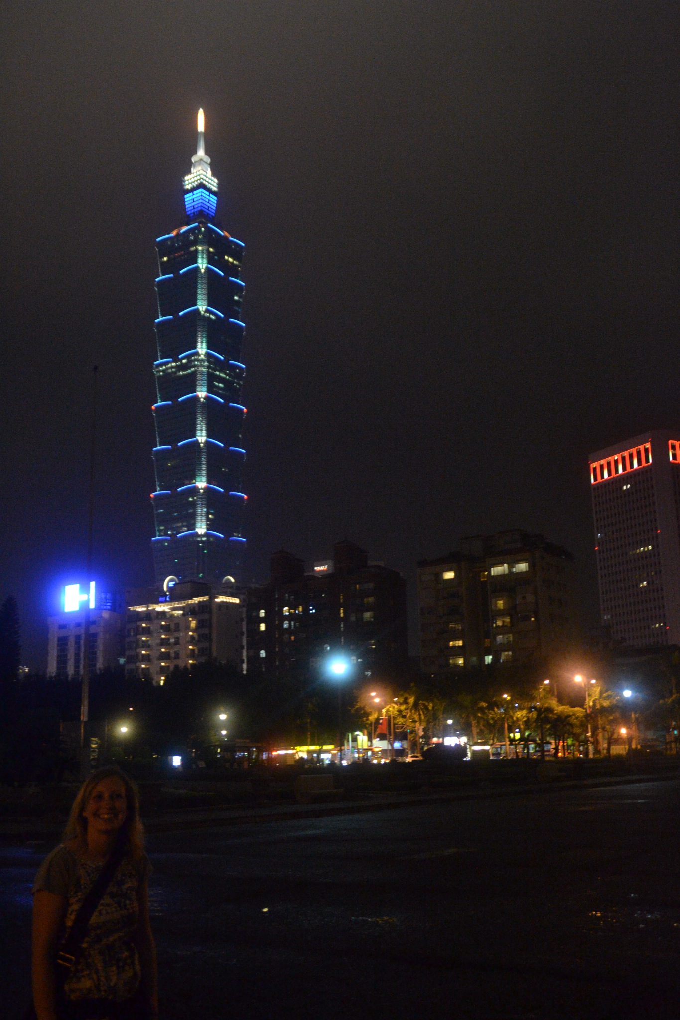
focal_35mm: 38
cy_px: 510
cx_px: 340
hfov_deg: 35.5
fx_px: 1063
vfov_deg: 51.3
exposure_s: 1/30
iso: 3200
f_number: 3.8
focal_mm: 25
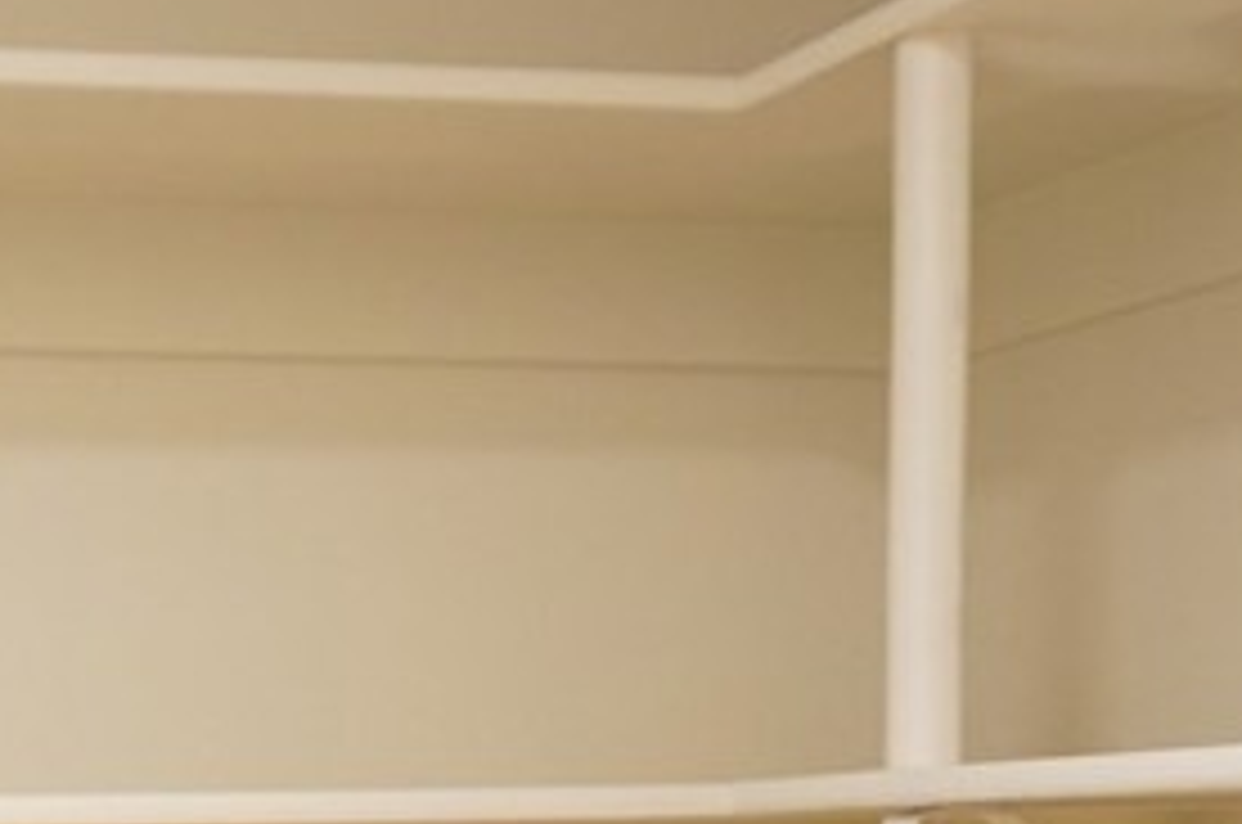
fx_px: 3065
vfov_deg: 14.2
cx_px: -202
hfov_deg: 21.5
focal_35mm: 89
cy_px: 1270
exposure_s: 1/60
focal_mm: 16
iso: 1000
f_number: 3.5
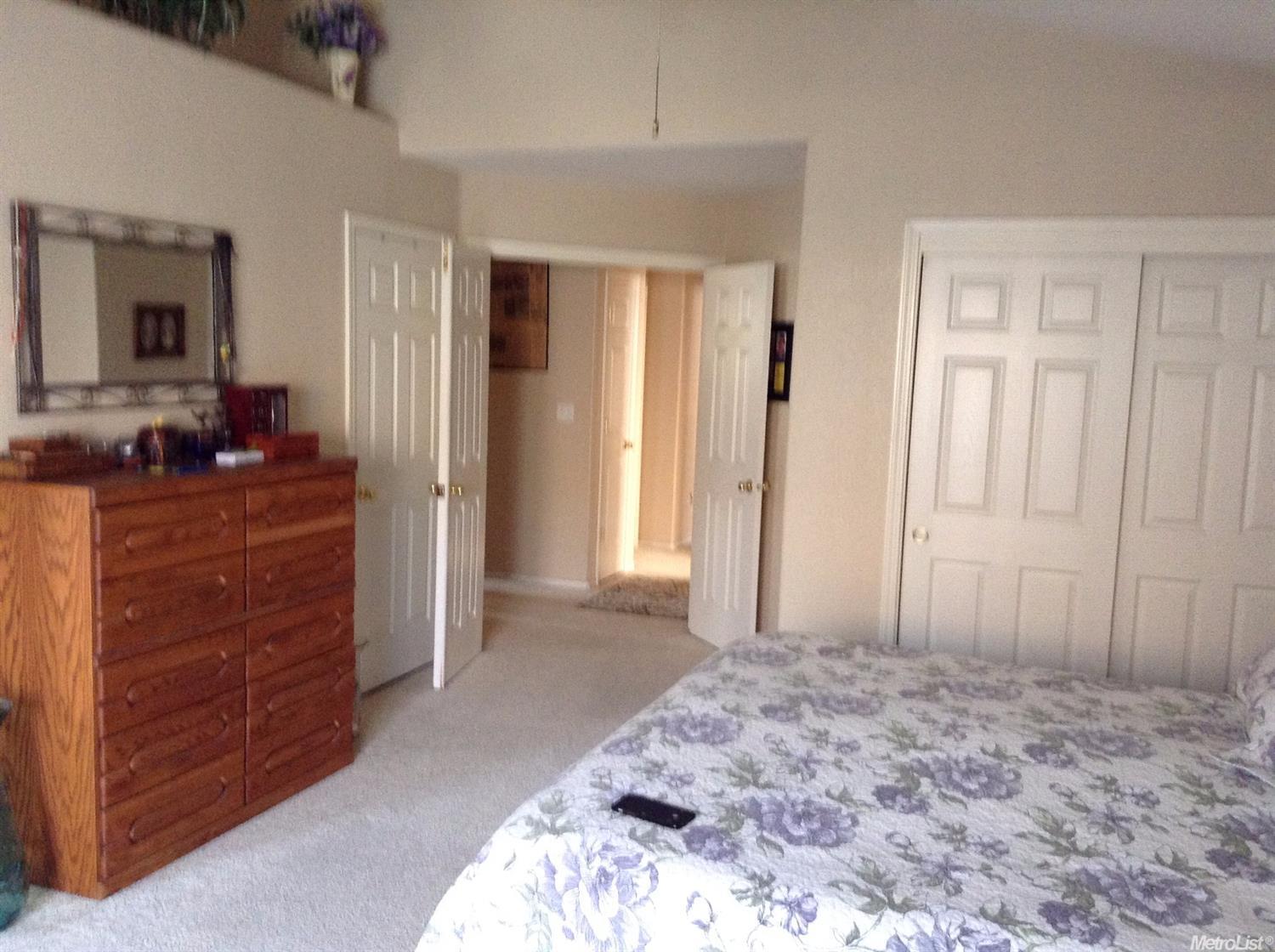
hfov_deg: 55.4
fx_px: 1214
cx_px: 638
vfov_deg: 42.8
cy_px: 476
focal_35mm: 33
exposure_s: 1/24
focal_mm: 3.3
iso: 160
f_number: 2.4
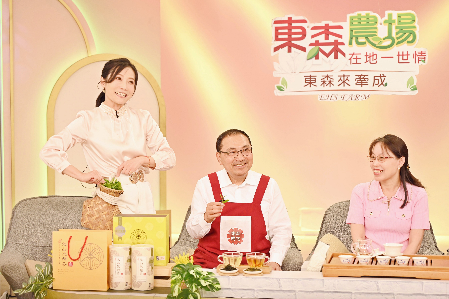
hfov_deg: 23.1
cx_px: 224
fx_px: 1097
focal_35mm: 88
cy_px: 150
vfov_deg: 15.5
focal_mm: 88
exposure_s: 1/125
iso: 500
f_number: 4
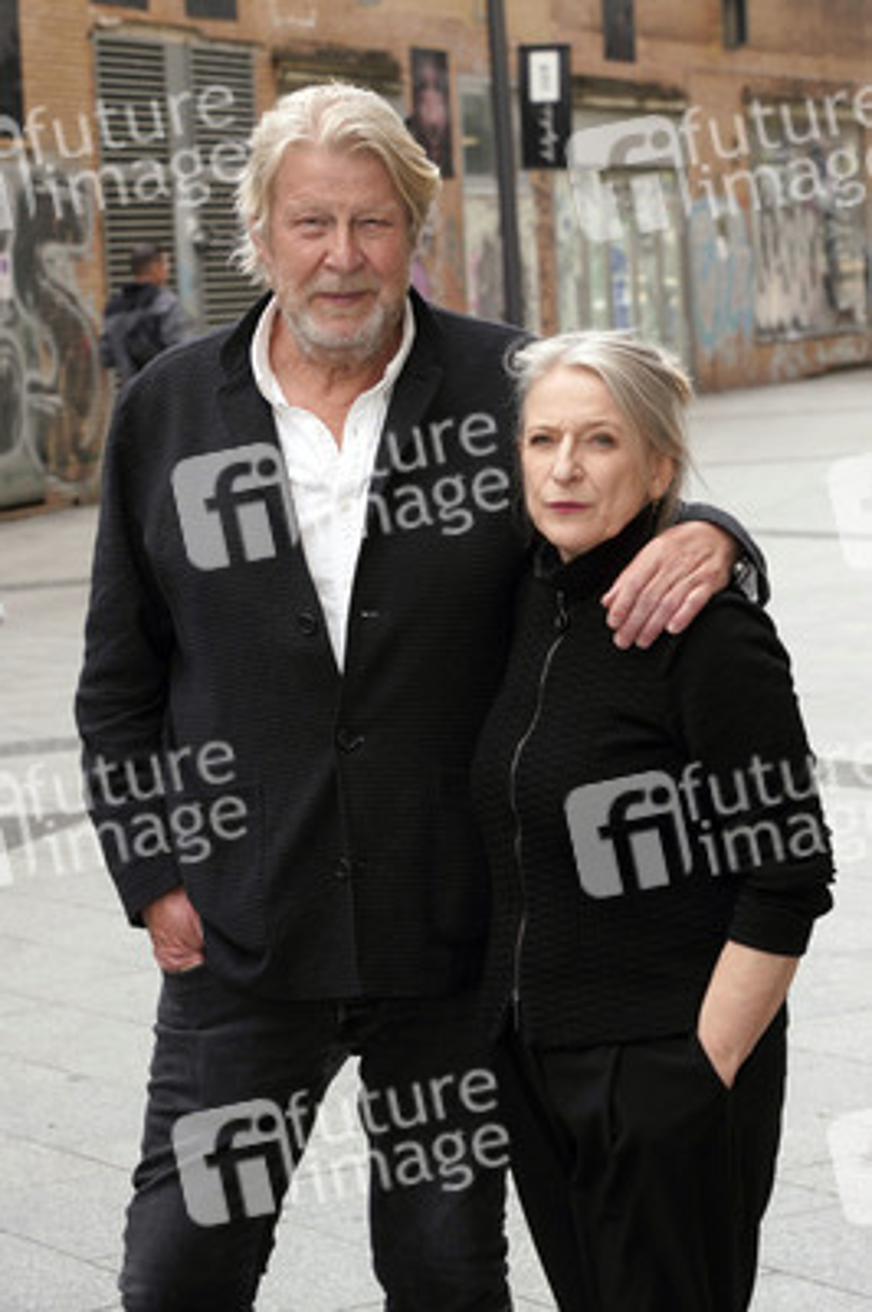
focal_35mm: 88
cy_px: 656
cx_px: 436
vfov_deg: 23.1
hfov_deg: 15.5
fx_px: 3203
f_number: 8
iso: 320
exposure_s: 1/125
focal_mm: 88
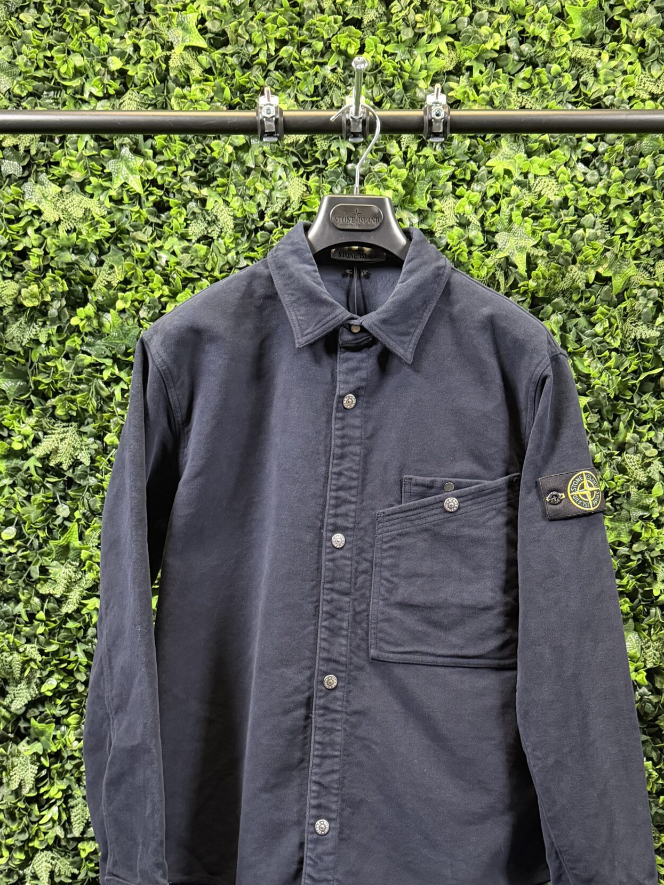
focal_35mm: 37
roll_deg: -0.1
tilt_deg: -3.4
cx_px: 340
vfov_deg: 49.9
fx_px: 947
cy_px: 523
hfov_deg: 38.6
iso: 800
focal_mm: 6.76
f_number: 1.78
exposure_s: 1/48
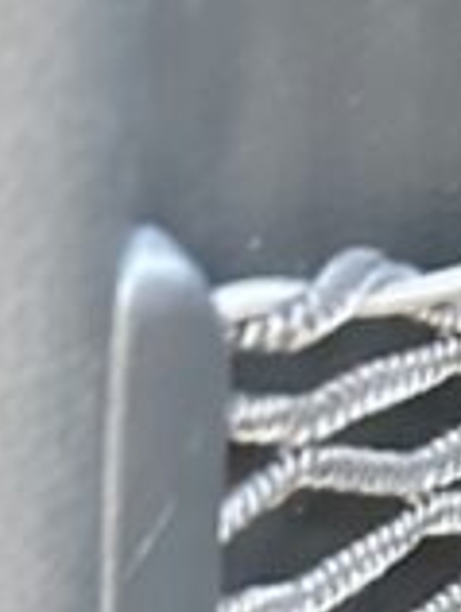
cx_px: 1286
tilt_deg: -31.2
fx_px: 2851
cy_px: 1183
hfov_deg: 8.1
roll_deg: +5.7
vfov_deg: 11.2
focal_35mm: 161
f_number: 1.78
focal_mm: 6.86
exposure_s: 1/46
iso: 1000
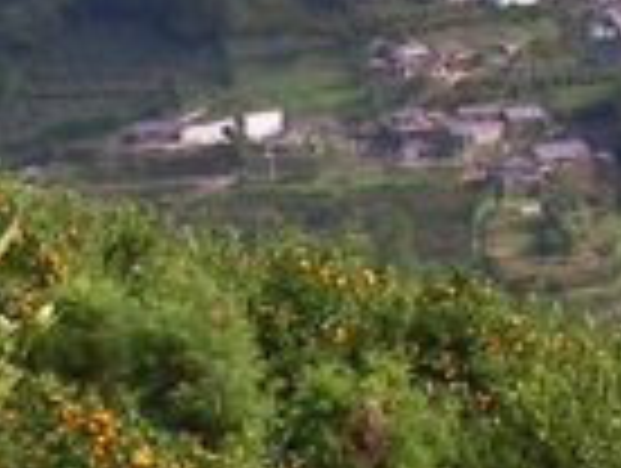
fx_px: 4259
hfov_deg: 8.2
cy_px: 896
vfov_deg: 6.1
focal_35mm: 237
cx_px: -220
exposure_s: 1/273
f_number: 4
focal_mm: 6.3
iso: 50
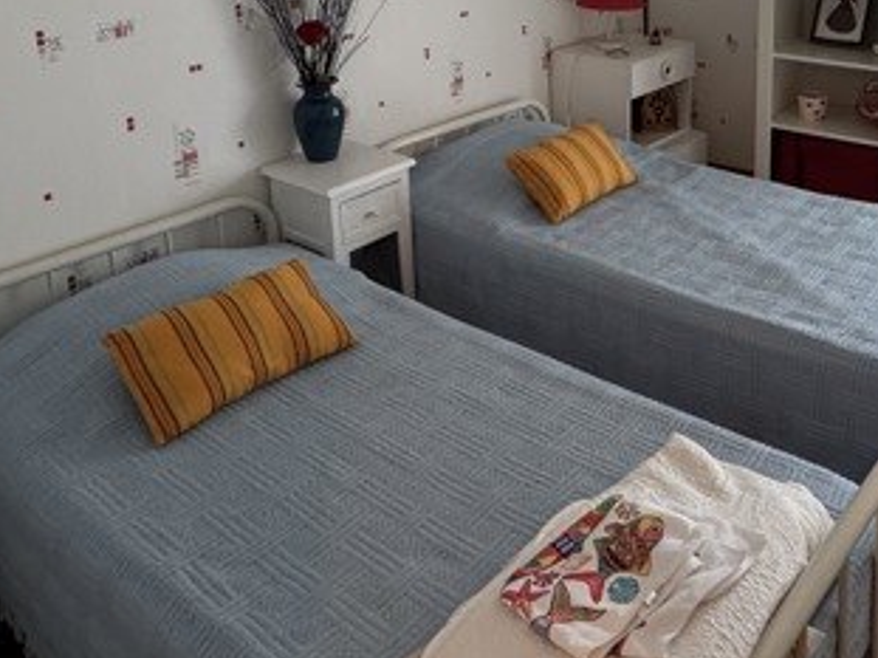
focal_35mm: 36
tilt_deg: -11.4
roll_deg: +1.2
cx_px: 604
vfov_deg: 36.3
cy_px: 23
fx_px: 913
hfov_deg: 50.2
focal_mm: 2.22
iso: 320
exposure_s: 1/66
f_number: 2.2
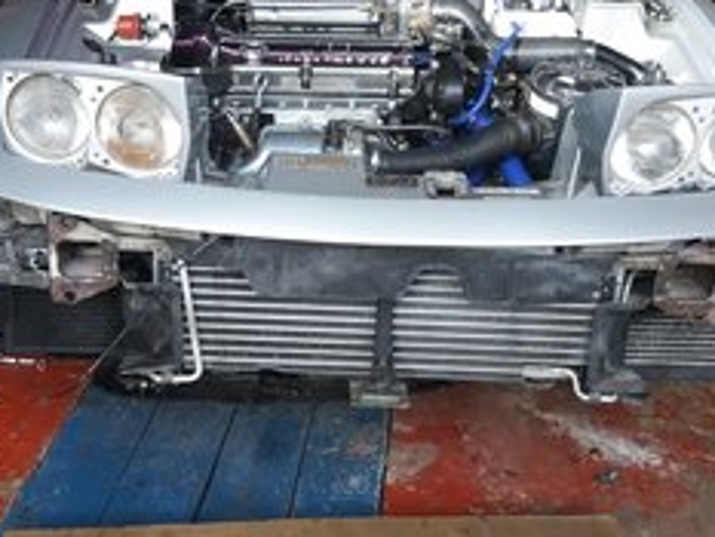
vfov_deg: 30.3
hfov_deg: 39.6
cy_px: 292
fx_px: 992
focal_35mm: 48
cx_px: 322
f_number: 1.9
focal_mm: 3.7
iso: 80
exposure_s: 1/100
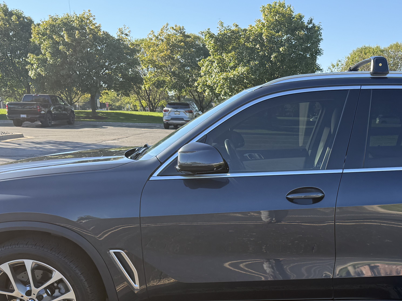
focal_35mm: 46
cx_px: 303
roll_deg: -1.4
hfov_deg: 40.1
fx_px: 534
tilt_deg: -11.9
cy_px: 237
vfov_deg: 30.8
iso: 100
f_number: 1.78
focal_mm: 6.76
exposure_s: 1/1005
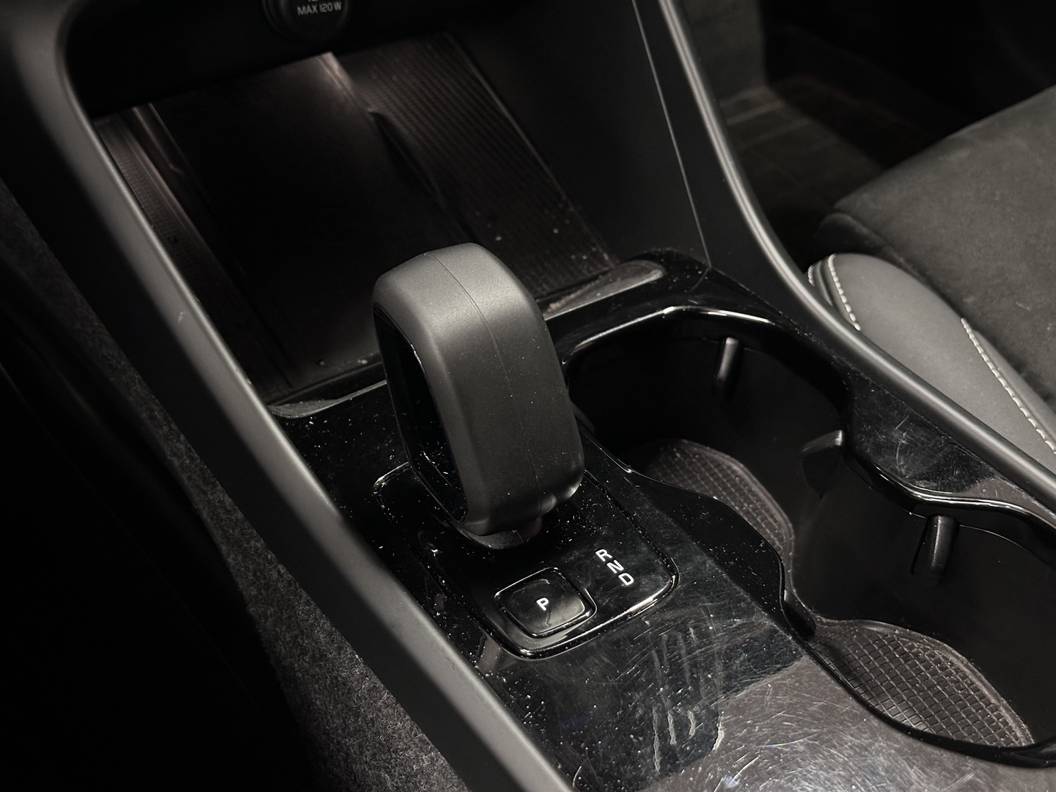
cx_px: 528
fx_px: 1464
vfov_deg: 30.3
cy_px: 396
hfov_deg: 39.7
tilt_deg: -47.1
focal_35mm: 48
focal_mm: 6.86
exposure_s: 1/24
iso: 640
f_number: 1.78
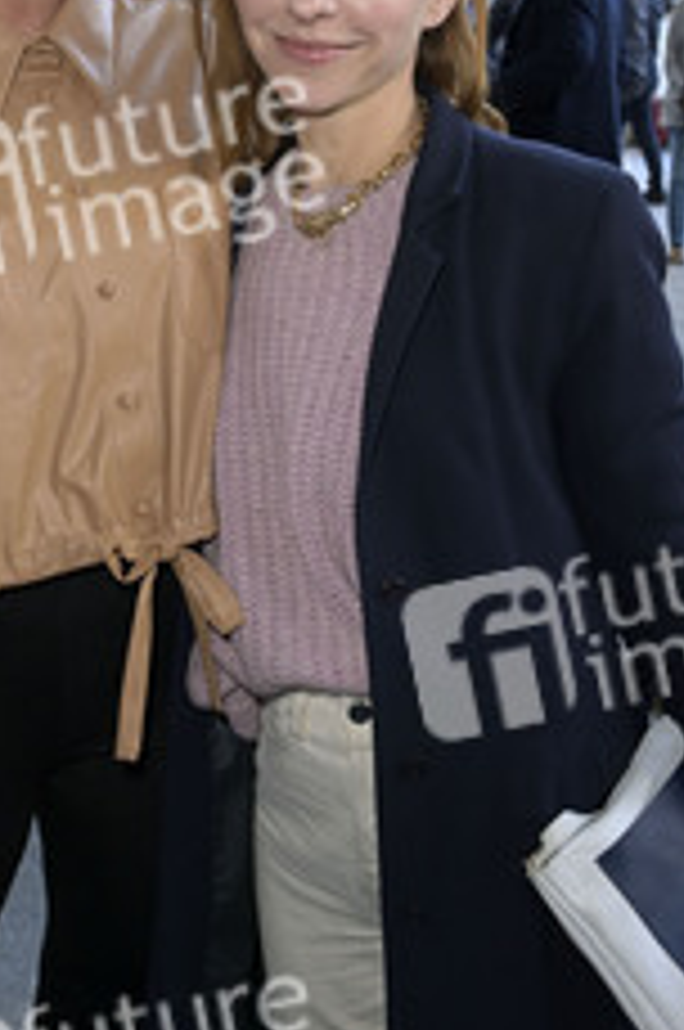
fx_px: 1601
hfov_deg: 24.0
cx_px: 225
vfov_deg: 35.6
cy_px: 409
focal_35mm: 56
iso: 500
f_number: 5.6
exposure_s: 1/80
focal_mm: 32
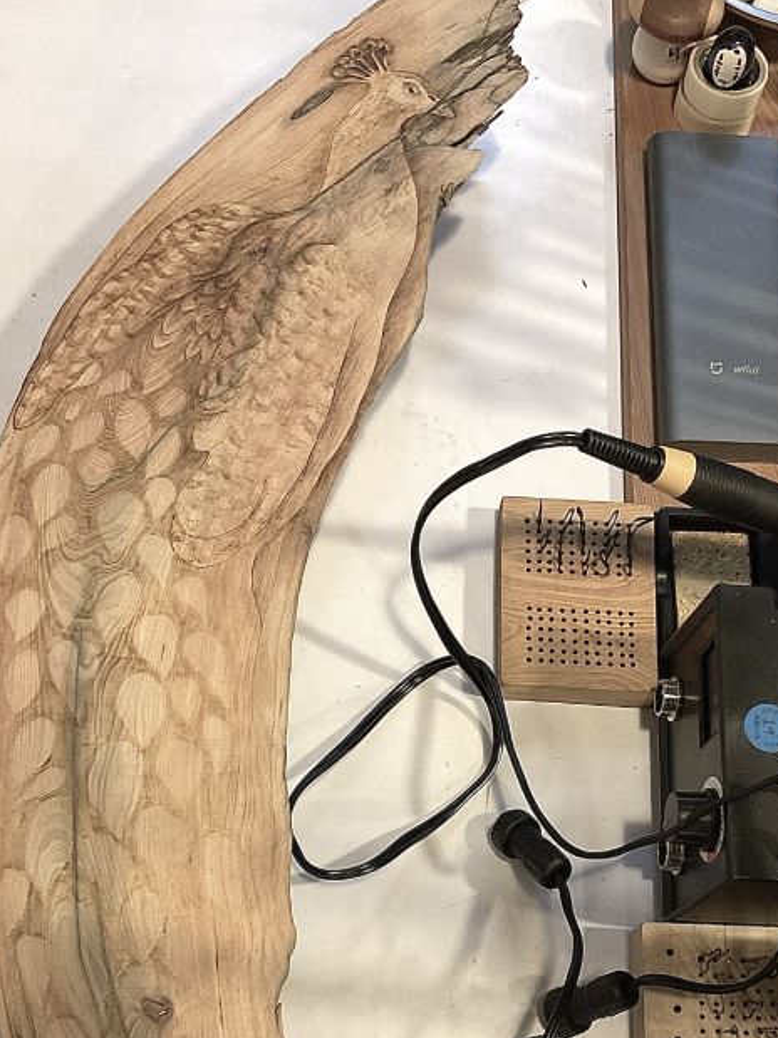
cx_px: 481
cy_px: 734
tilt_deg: -69.1
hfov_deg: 32.0
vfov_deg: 41.2
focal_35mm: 45
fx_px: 1349
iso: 100
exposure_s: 1/60
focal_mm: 3
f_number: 1.8
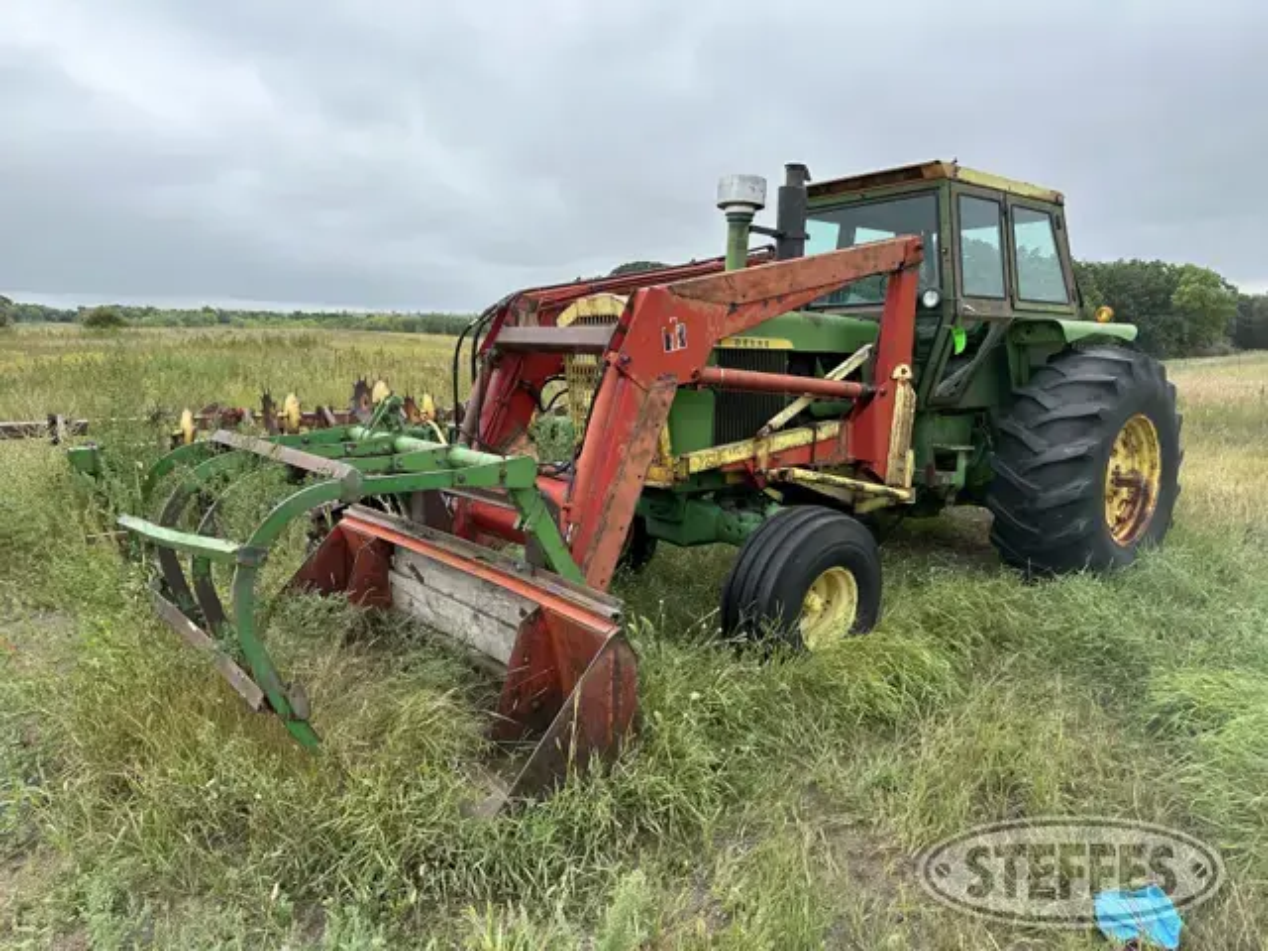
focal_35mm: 24
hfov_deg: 71.6
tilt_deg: -9.7
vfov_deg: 56.8
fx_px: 879
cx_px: 634
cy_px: 476
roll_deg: +0.3
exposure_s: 1/918
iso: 80
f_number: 1.78
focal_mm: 6.86
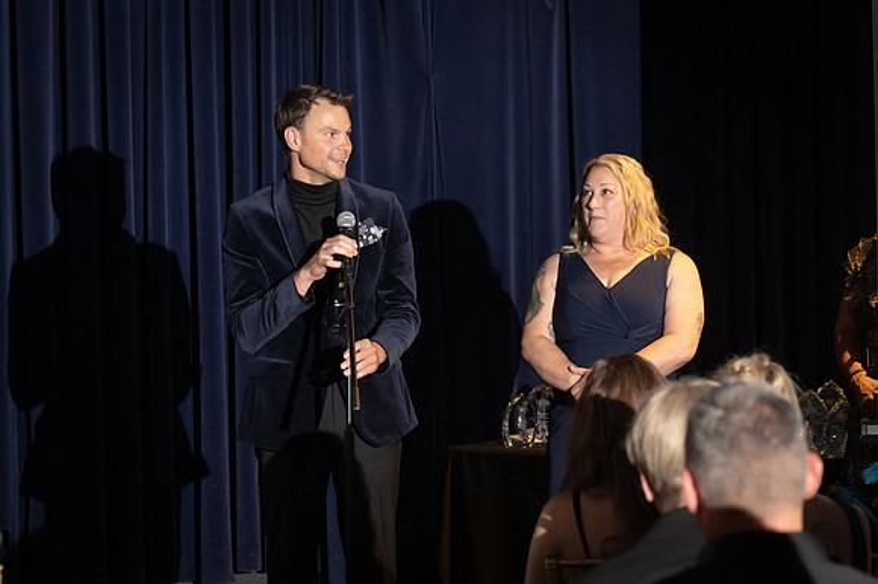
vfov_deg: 9.3
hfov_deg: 14.0
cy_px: 292
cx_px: 439
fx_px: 3583
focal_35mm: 147
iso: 2500
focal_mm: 98
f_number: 4.5
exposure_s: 1/200
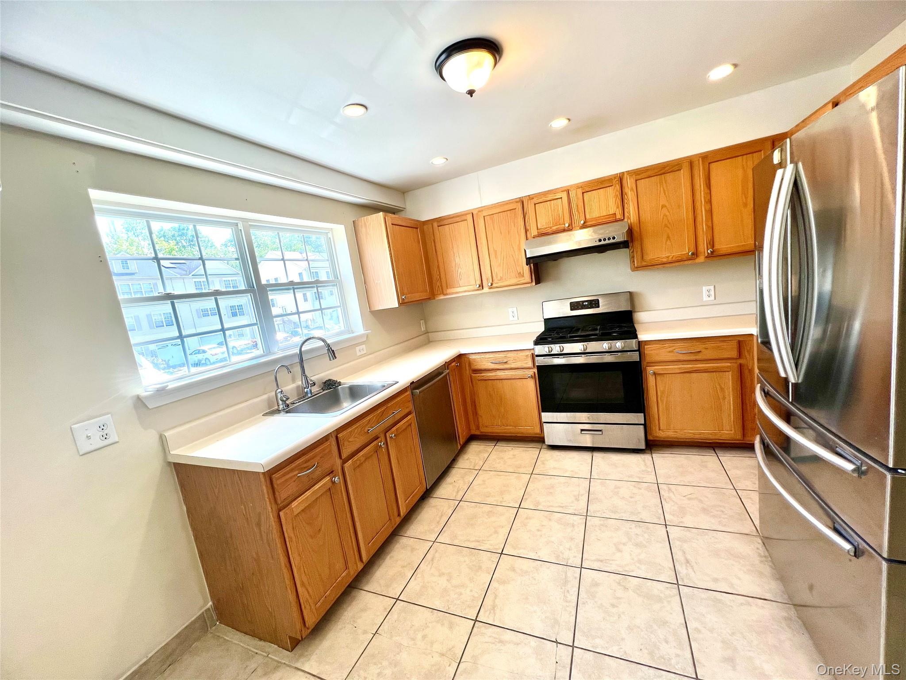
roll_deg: +9.2
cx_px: 453
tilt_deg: -8.3
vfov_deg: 89.9
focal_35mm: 13
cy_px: 340
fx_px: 340
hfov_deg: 106.2
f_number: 1.8
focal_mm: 1.57
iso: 50
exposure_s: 1/120
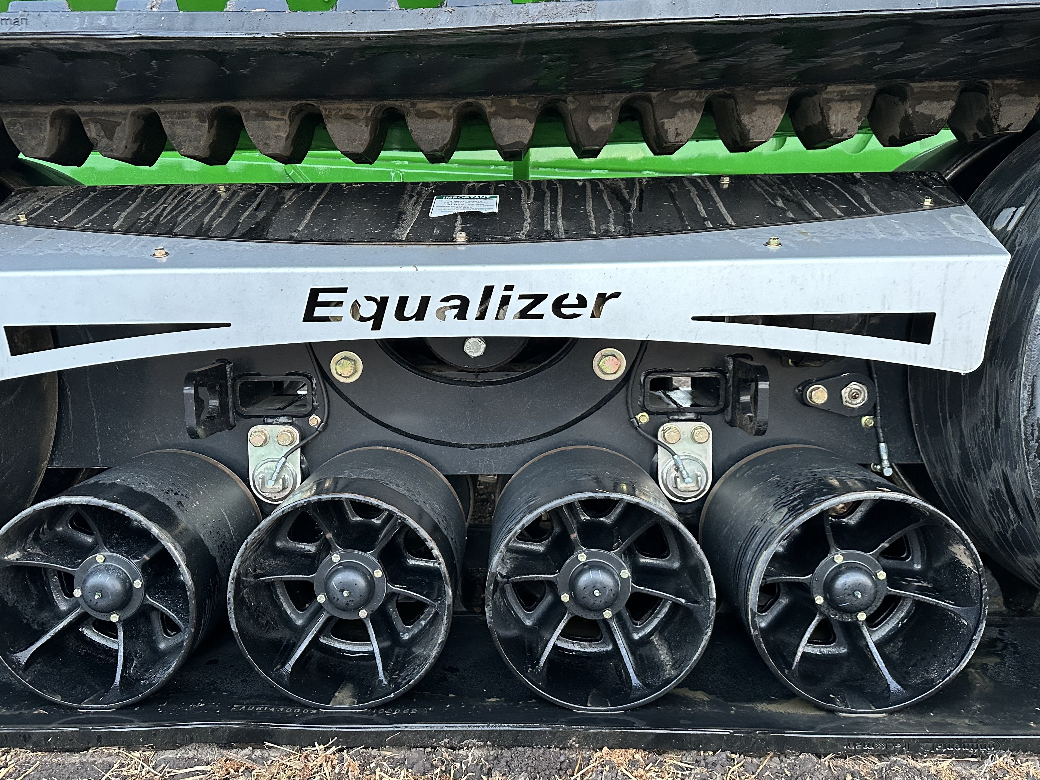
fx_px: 841
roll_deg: +1.0
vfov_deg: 49.7
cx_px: 487
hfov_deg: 63.4
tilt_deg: -8.9
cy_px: 407
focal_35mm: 28
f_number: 1.78
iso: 400
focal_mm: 6.86
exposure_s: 1/60
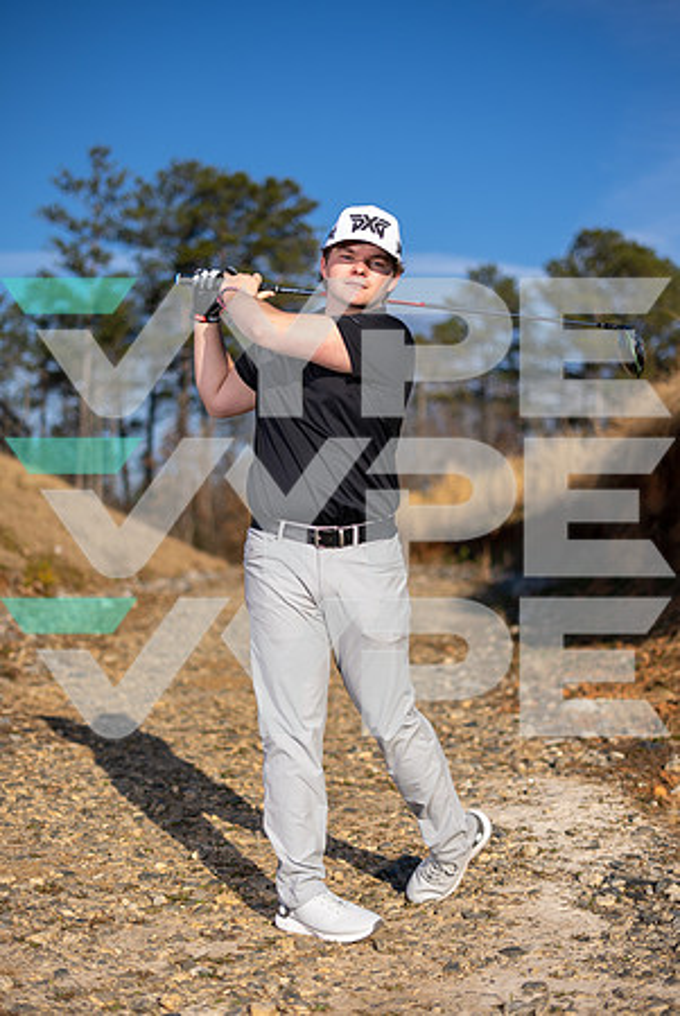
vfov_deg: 39.6
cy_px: 508
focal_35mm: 50
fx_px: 1413
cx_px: 340
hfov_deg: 27.1
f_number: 1.8
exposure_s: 1/5000
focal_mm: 50
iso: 64
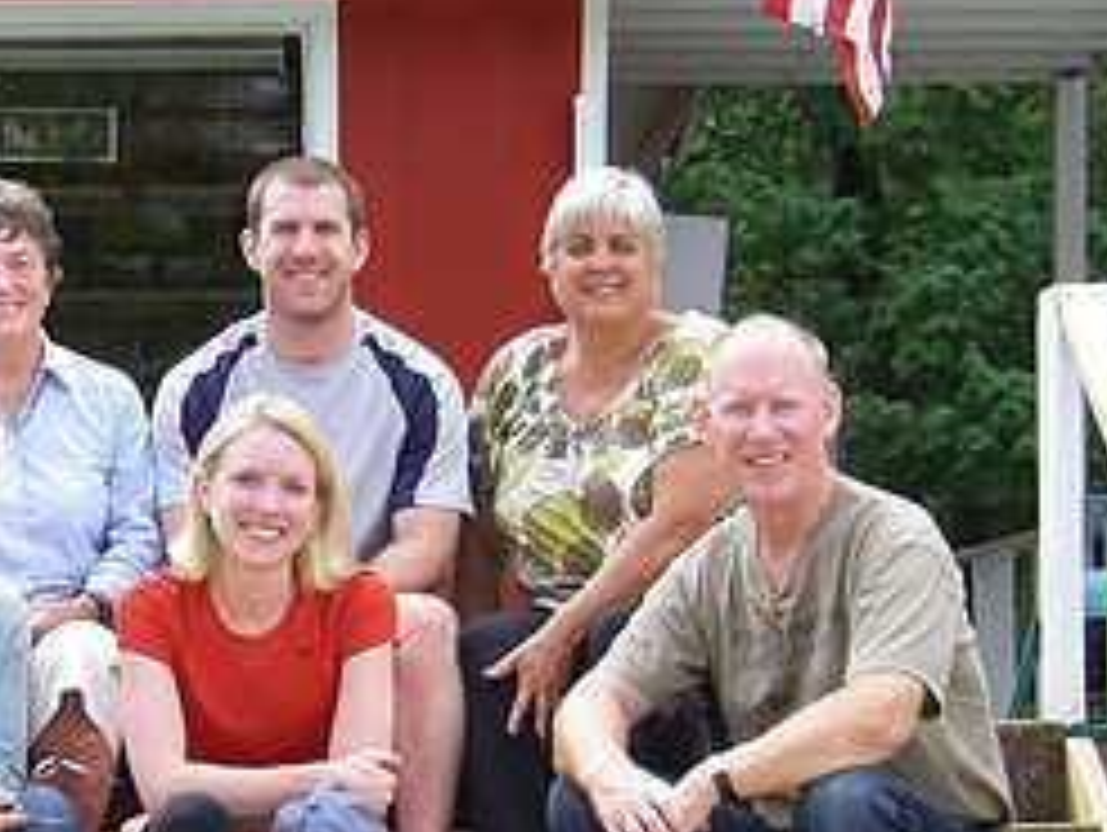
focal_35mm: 132
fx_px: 4225
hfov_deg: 14.9
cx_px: 288
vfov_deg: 11.2
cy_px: 600
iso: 80
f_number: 3.7
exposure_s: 1/160
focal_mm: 9.3
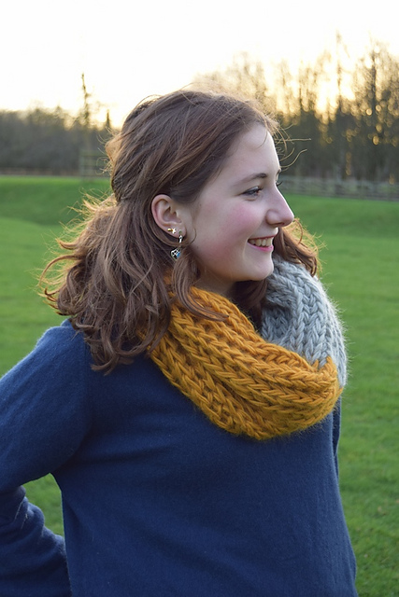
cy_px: 298
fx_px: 947
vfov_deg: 35.0
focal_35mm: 57
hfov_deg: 23.8
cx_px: 200
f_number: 5
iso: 400
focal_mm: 38
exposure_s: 1/100
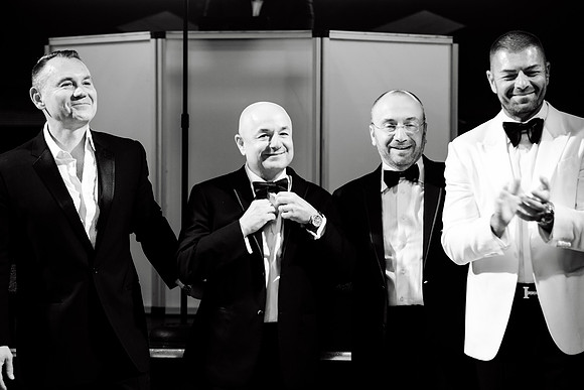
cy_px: 195
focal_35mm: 120
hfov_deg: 17.1
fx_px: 1947
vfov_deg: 11.4
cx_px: 292
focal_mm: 120
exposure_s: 1/200
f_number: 3.5
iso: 2000
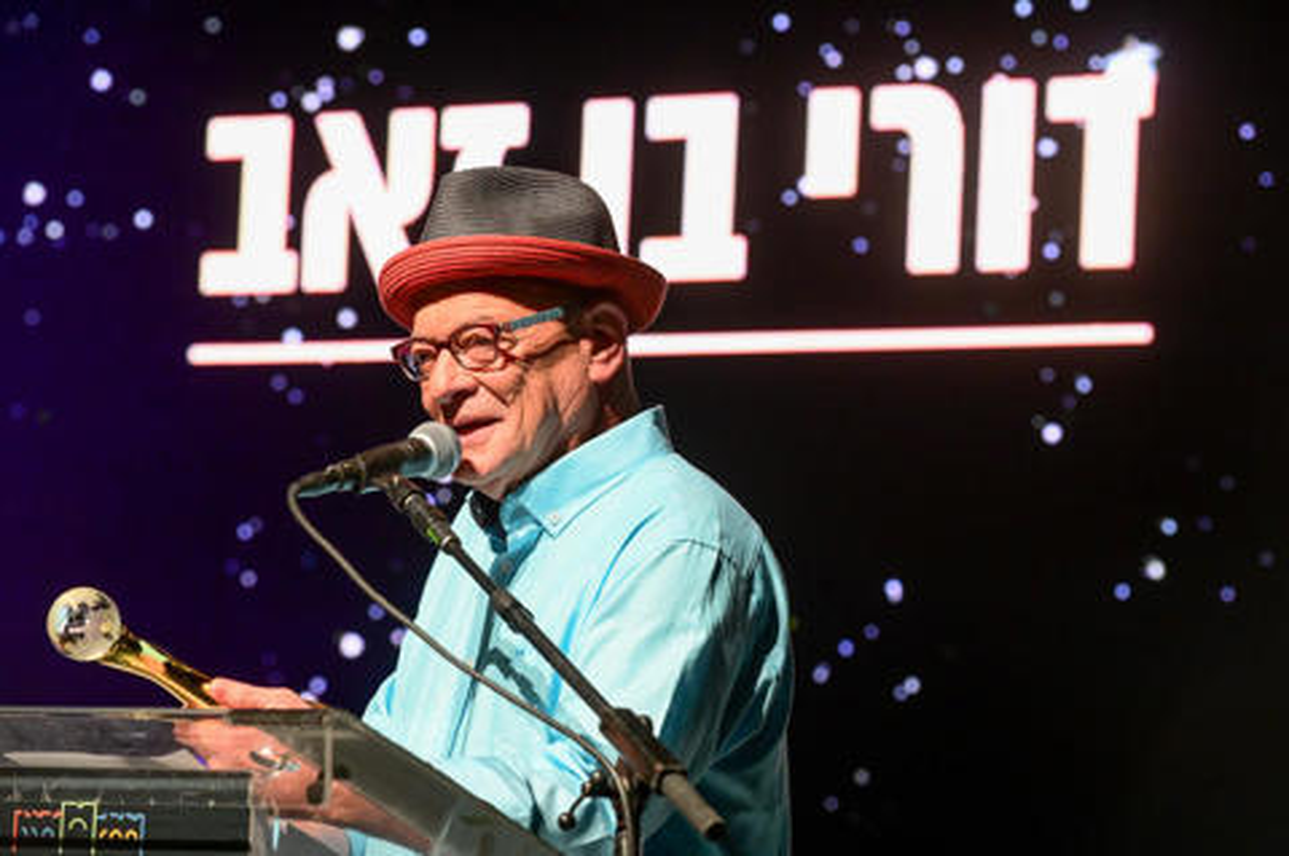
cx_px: 644
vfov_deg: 8.1
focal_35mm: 170
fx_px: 6081
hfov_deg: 12.1
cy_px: 428
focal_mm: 170
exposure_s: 1/160
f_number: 6.3
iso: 5000
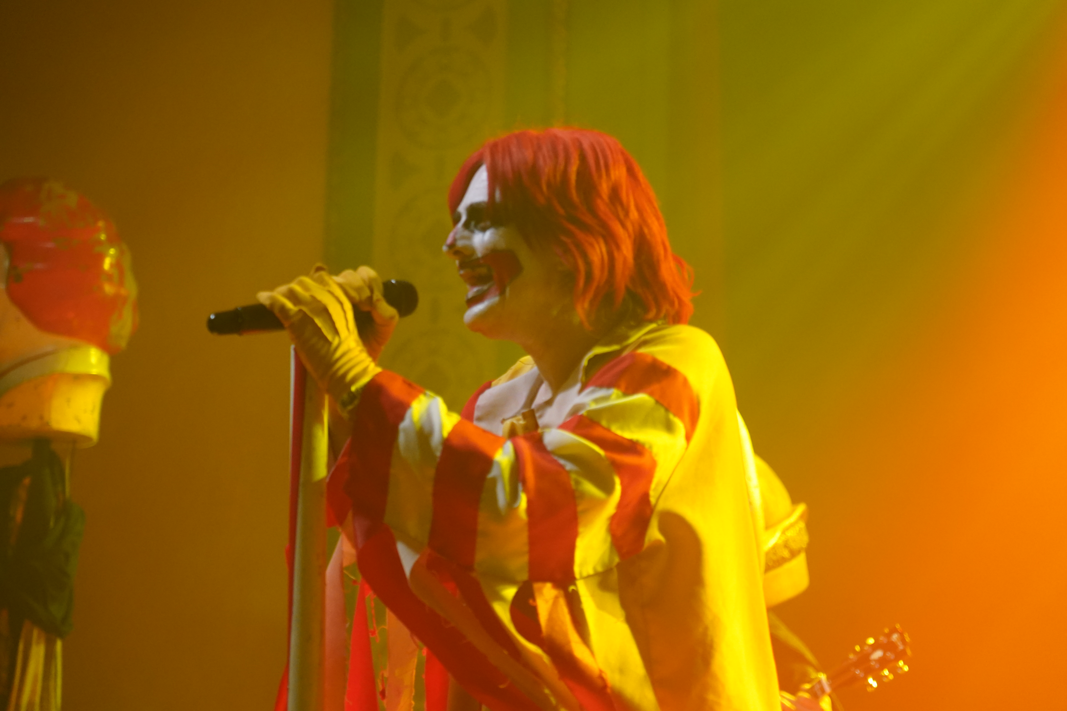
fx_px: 3112
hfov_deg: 19.5
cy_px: 356
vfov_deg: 13.0
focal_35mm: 105
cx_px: 534
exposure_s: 1/160
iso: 5000
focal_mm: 105
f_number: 4
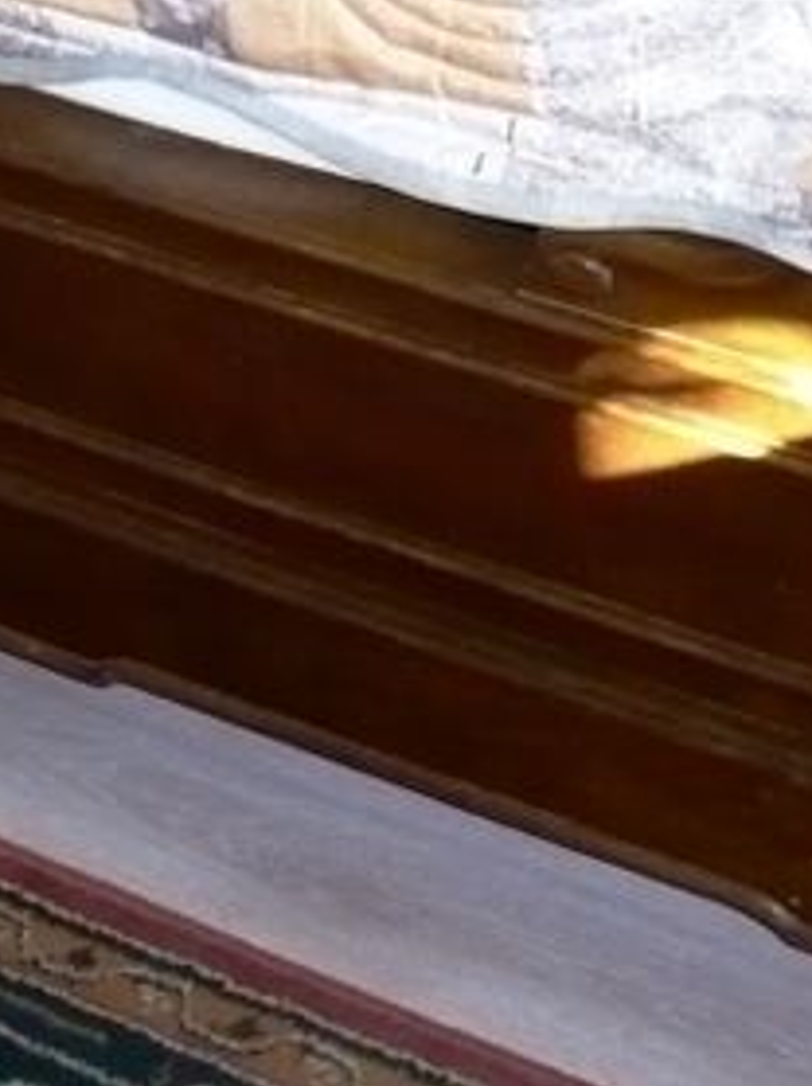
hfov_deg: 11.7
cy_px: -320
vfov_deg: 15.0
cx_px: 226
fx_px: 3947
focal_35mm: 126
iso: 200
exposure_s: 1/30
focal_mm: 5.8
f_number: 2.8
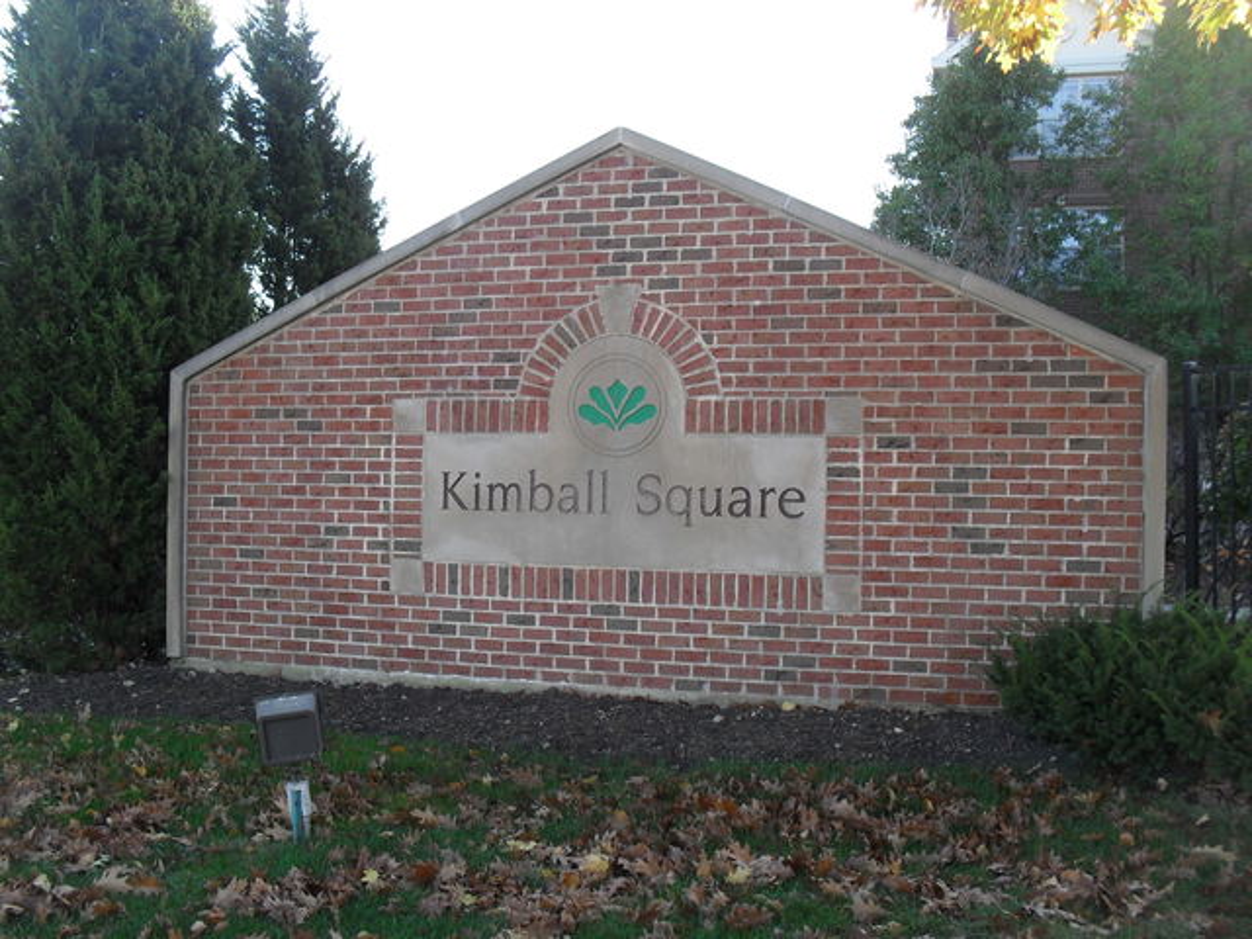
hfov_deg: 52.6
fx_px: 1266
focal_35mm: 35
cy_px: 470
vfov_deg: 40.7
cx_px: 626
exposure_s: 1/180
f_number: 3.2
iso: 100
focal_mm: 6.3
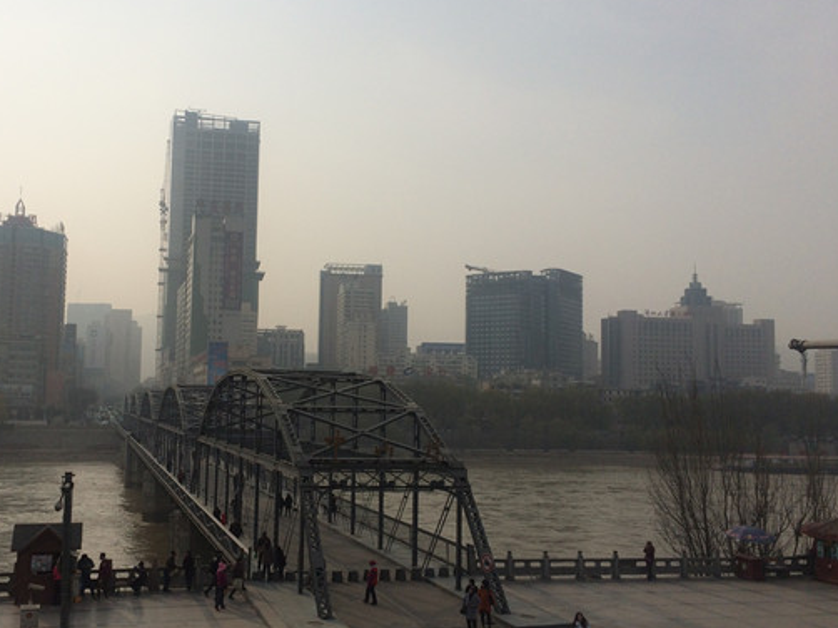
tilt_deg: +4.5
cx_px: 324
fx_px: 895
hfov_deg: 49.8
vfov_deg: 38.6
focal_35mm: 37
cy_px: 336
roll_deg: +0.6
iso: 32
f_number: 2.2
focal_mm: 4.15
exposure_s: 1/6849
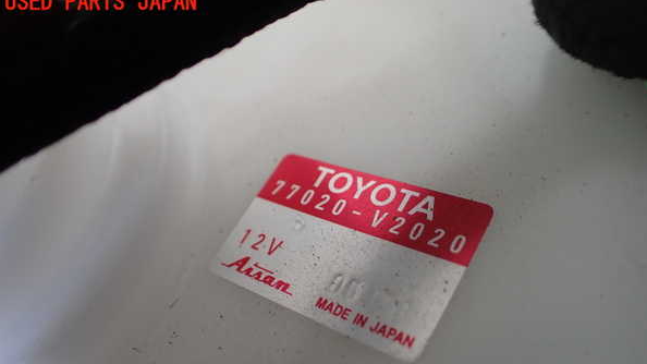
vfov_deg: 35.4
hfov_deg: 59.5
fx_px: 566
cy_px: 234
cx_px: 326
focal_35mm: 33
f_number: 2.3
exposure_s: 1/125
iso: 200
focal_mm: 5.4
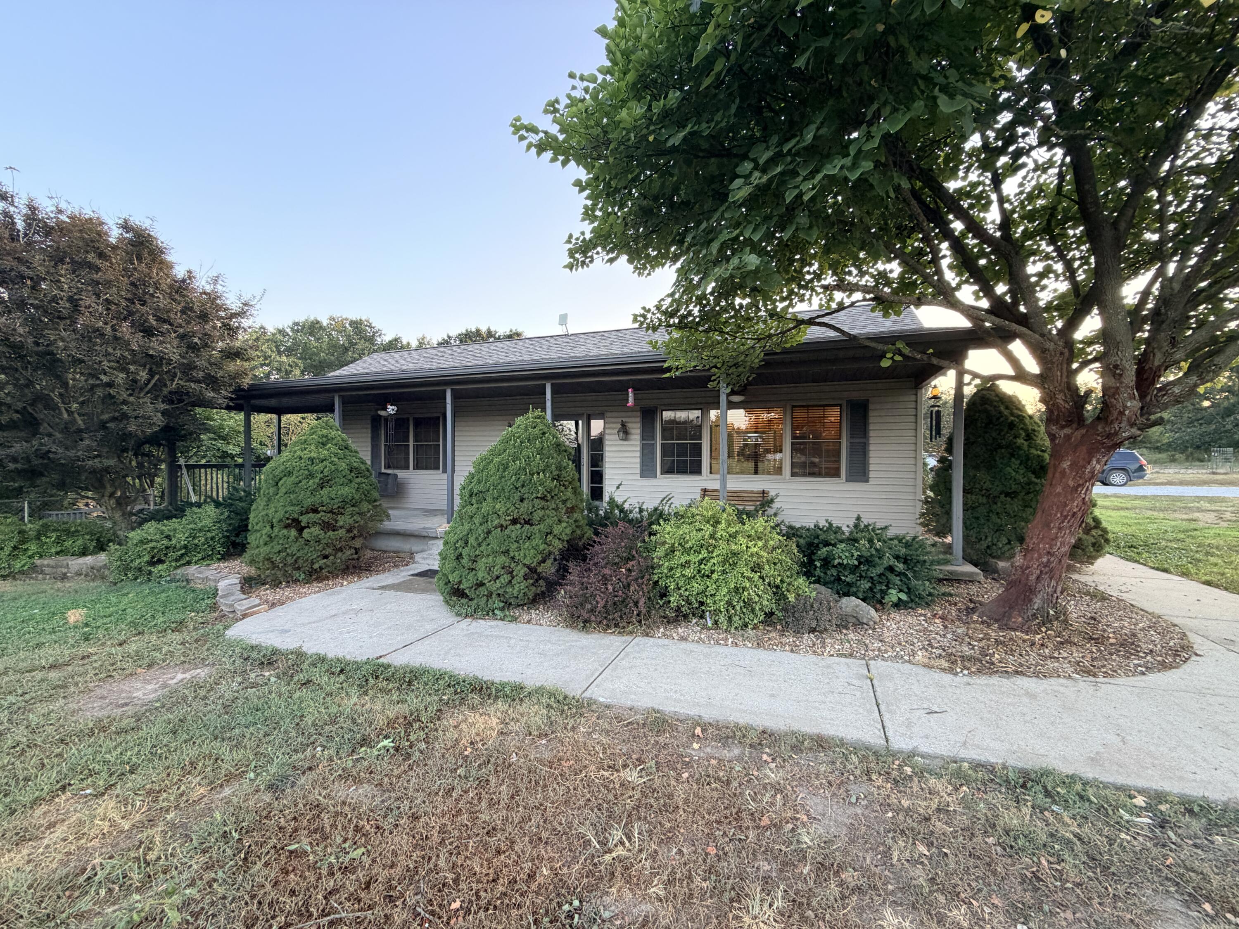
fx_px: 501
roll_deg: -0.5
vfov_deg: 85.7
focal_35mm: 14
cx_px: 620
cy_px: 464
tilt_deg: -0.6
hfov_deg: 102.1
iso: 160
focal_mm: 2.22
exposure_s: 1/121
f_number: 2.2
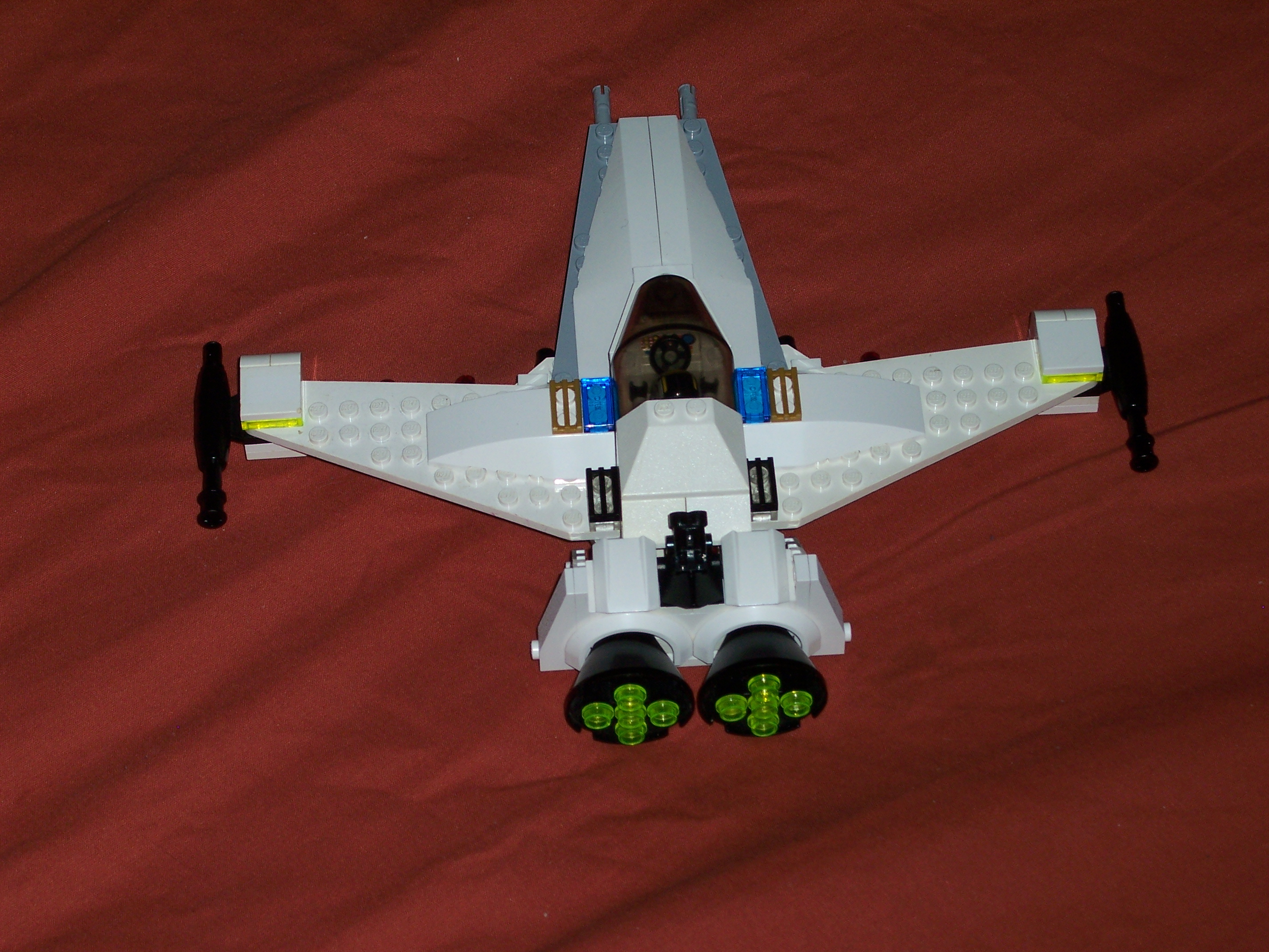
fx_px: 4289
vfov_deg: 12.7
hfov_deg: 16.8
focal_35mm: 117
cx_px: 634
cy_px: 476
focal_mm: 24
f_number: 6.7
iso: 100
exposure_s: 1/1000
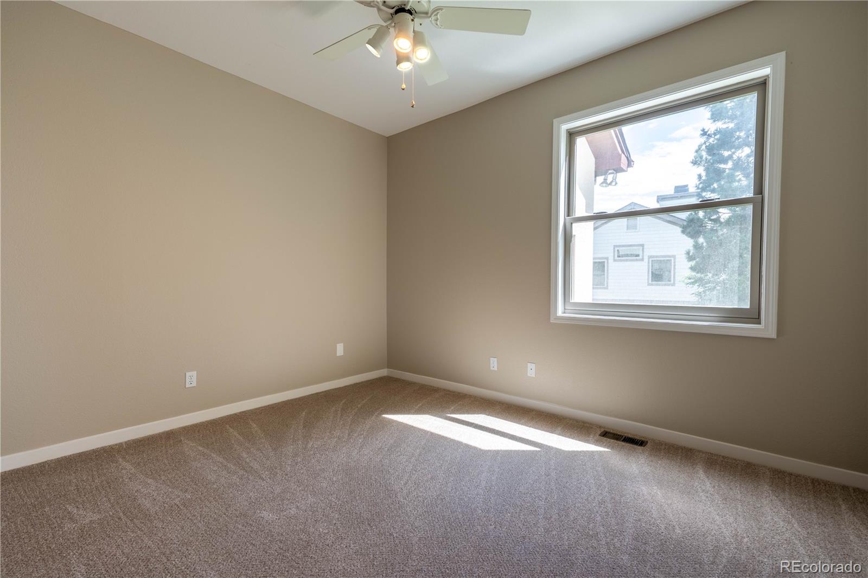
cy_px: 289
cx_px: 434
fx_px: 386
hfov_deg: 96.7
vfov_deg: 73.7
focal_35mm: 16
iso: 320
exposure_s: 1/1000
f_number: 8
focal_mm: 16
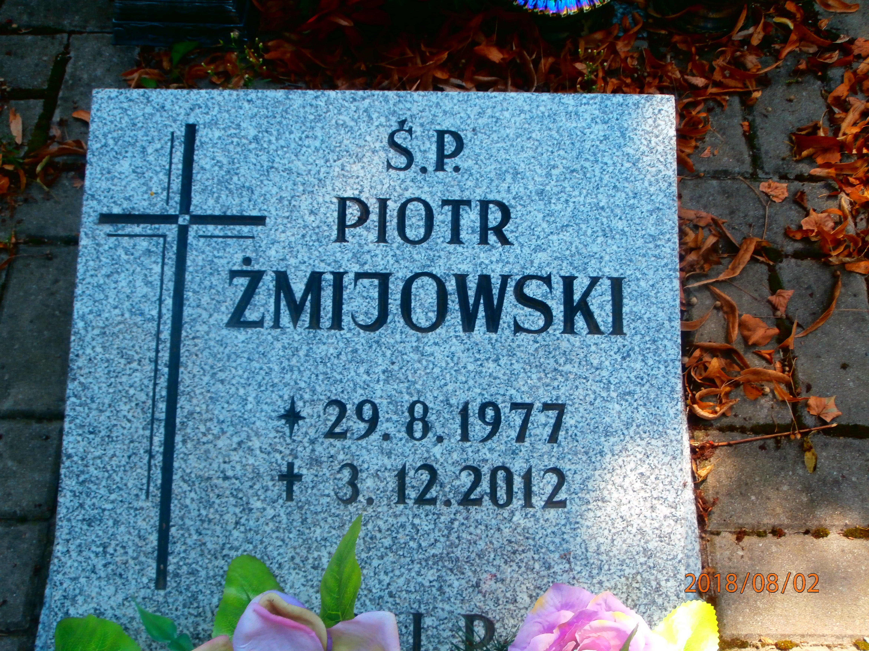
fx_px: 954
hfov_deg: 49.0
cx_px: 434
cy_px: 326
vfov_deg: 37.7
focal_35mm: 38
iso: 100
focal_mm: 6.67
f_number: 3.9
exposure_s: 1/250
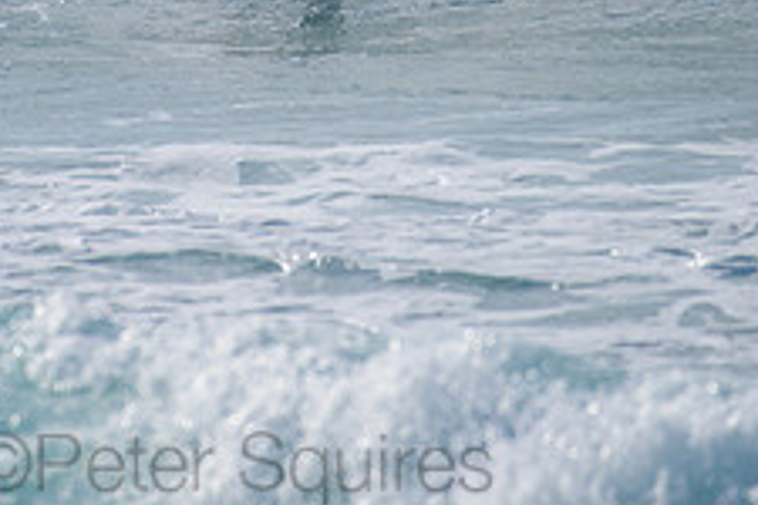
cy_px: -96
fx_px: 27581
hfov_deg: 1.6
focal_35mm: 1310
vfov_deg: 1.0
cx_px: 232
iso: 140
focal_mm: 500
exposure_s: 1/2000
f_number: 5.6
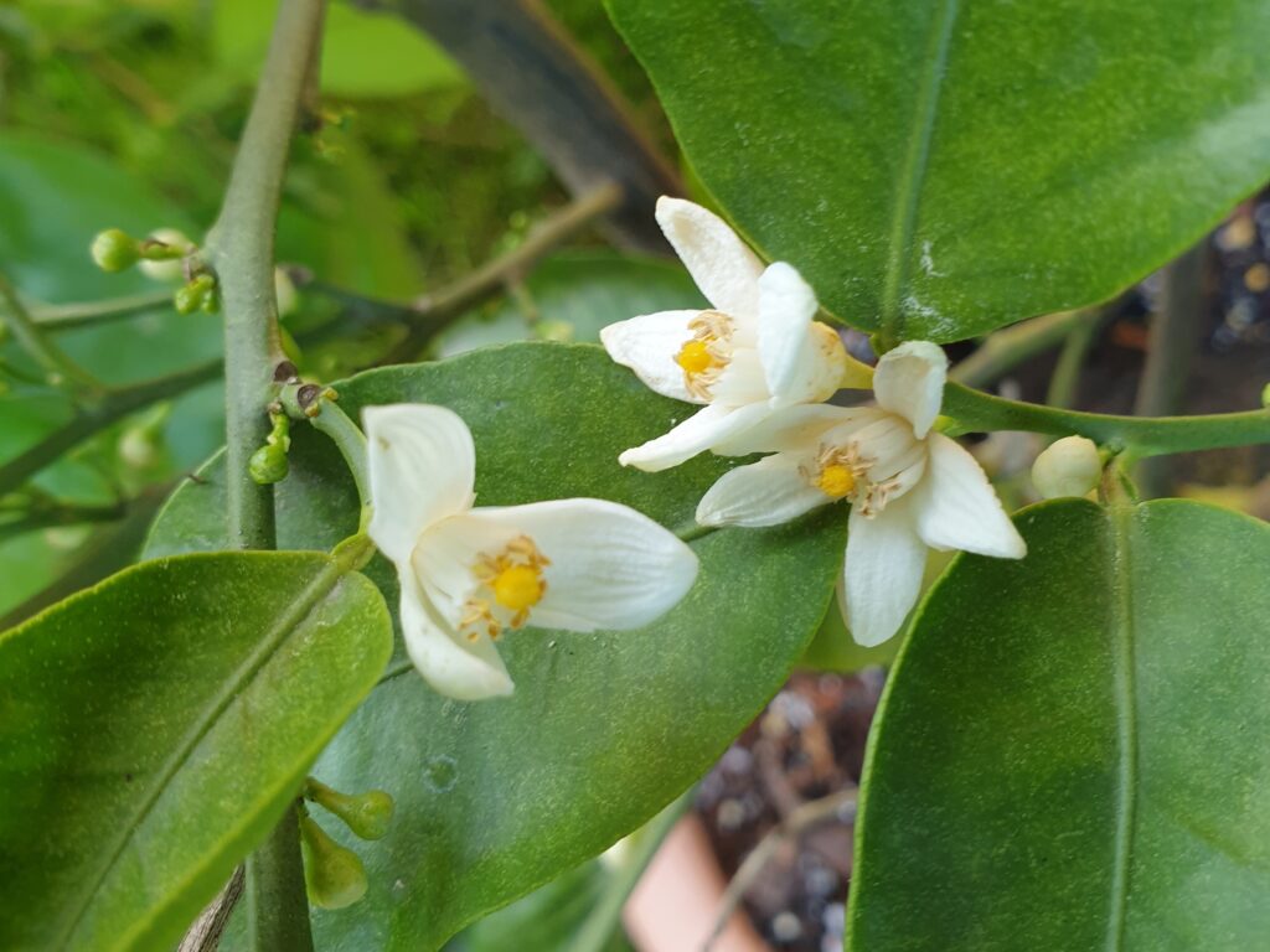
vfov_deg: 53.1
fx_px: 954
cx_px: 635
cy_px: 476
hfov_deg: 67.3
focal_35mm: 26
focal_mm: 4.3
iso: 50
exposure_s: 1/50
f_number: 2.4
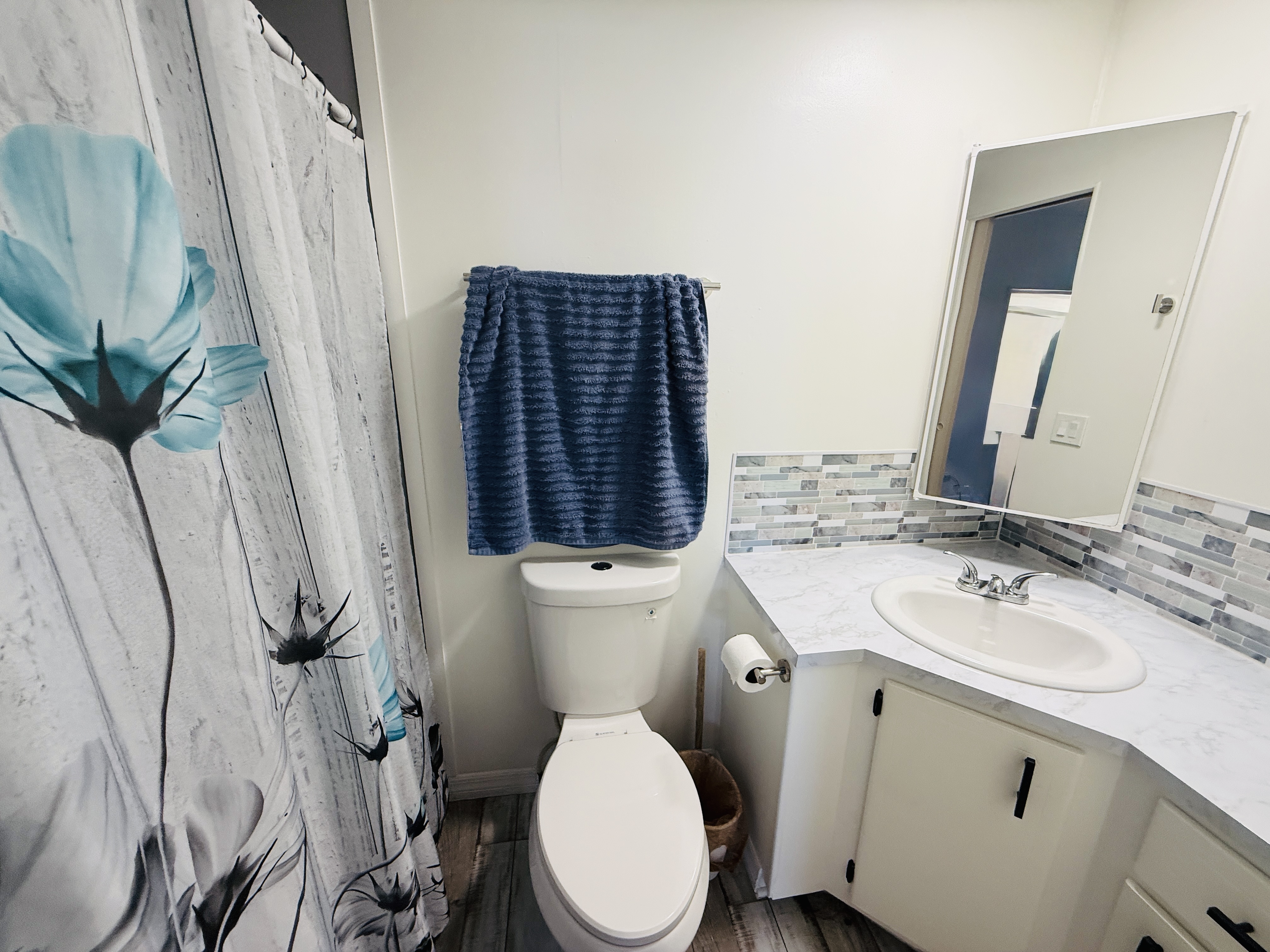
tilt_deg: -15.4
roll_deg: -1.3
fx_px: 514
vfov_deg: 85.7
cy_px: 476
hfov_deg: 102.1
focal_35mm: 14
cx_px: 635
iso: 160
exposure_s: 1/120
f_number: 2.2
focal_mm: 2.22
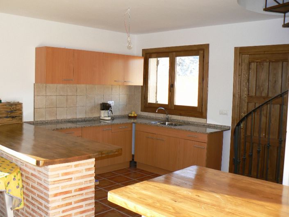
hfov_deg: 51.4
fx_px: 300
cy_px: 108
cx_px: 144
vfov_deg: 39.6
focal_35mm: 36
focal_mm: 6
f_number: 2.8
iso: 80
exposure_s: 1/30
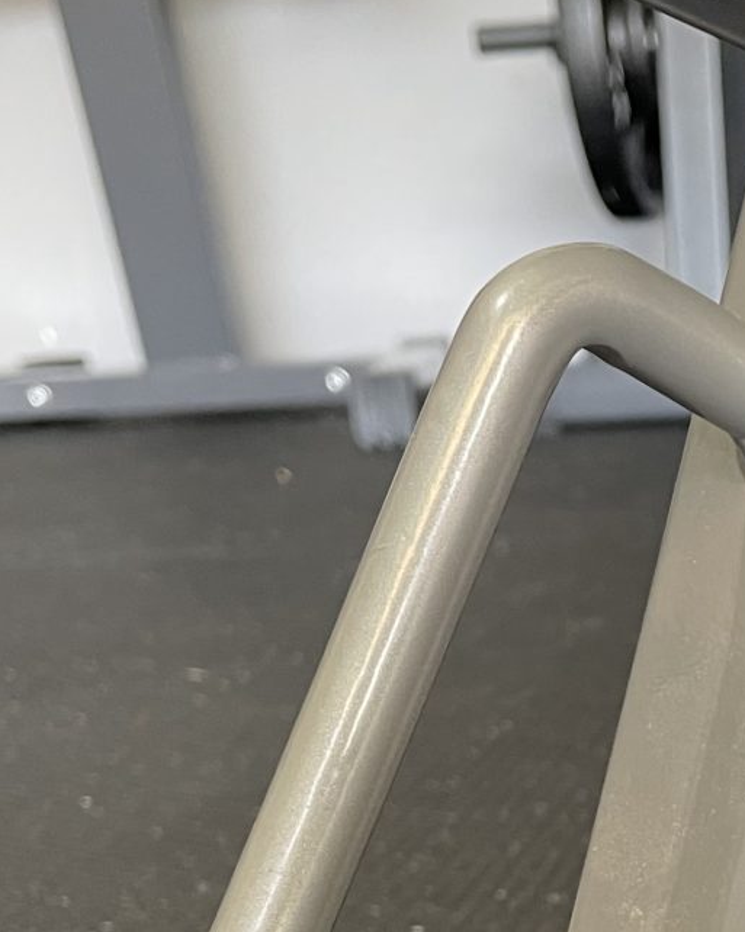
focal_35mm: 81
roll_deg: +2.3
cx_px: 835
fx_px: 2234
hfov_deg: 18.2
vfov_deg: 22.1
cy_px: 1060
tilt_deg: -20.7
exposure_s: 1/60
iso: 160
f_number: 1.6
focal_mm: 4.2
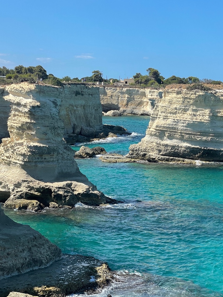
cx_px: 103
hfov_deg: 20.4
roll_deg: -0.6
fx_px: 618
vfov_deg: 27.0
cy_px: 184
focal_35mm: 72
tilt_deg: -8.6
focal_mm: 6
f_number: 2
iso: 25
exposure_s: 1/1546
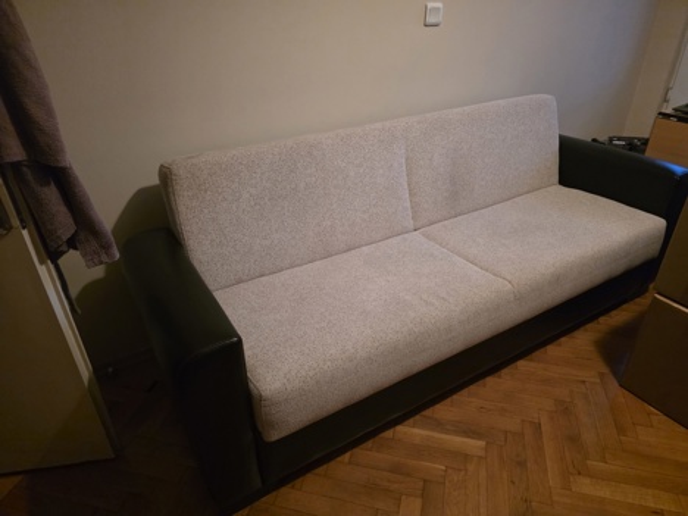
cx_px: 344
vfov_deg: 58.9
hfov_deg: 73.9
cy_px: 258
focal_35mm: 23
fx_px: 457
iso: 2000
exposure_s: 1/100
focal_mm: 6.3
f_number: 1.7
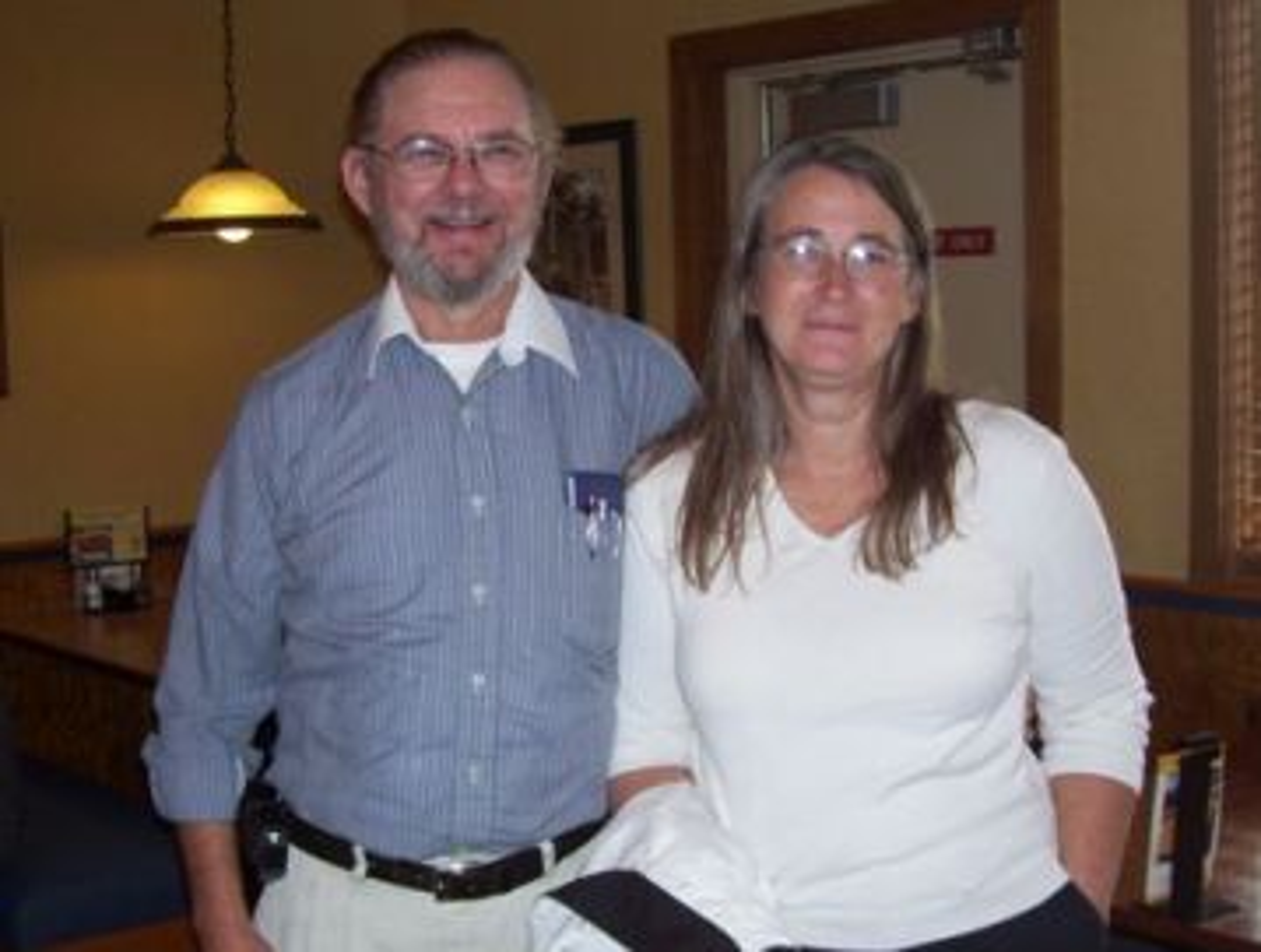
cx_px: 630
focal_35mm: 36
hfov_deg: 51.2
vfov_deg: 39.8
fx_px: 1314
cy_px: 476
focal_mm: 6
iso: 80
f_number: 2.7
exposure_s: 1/60
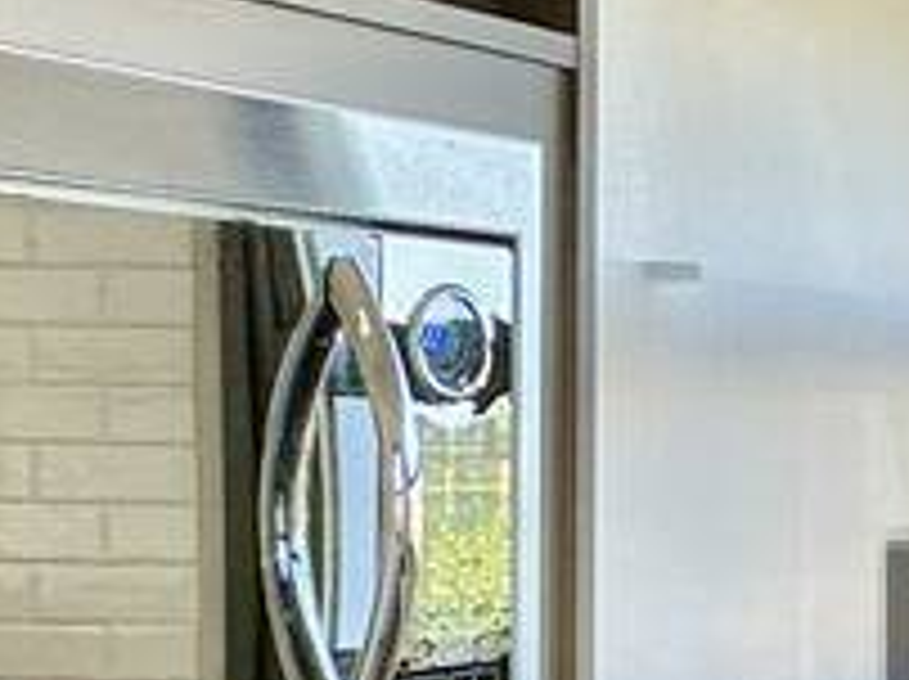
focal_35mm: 100
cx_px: 2182
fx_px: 2623
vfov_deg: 14.7
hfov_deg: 13.9
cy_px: 441
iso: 40
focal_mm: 2.22
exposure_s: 1/127
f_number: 2.2
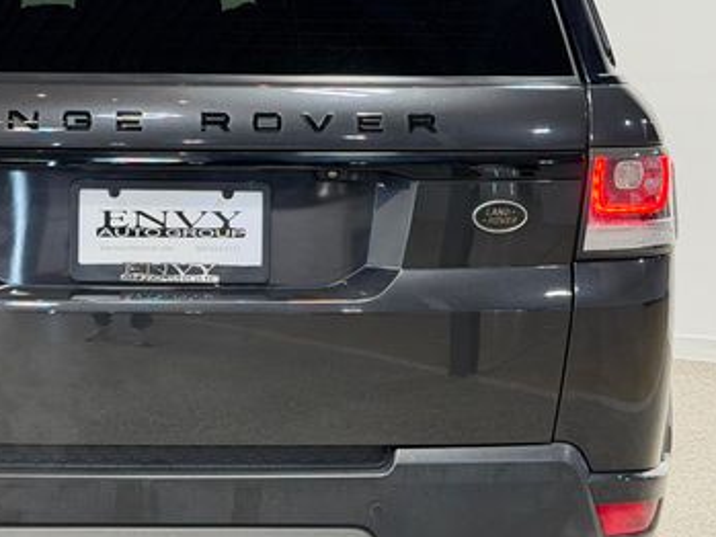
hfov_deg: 22.0
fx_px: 1821
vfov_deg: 16.8
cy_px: 246
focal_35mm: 88
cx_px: 150
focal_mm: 6.76
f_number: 1.78
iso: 125
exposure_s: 1/120
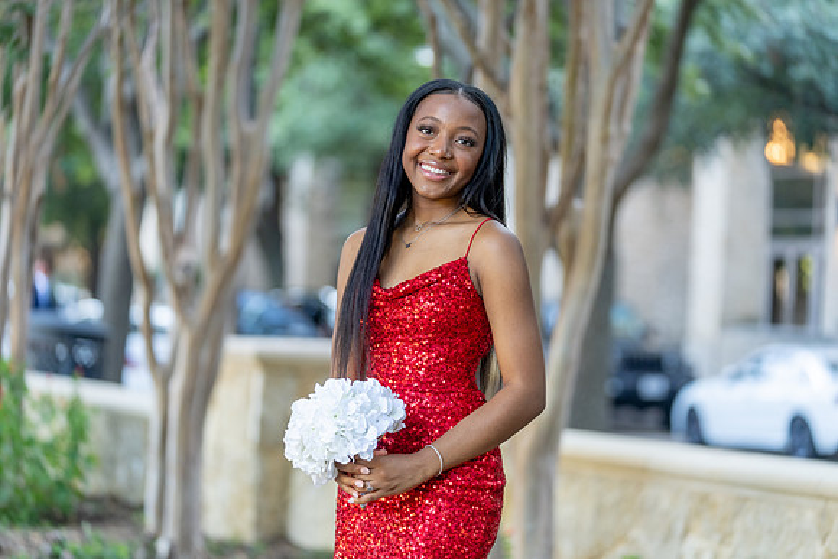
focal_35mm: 125
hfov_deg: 16.4
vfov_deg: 11.0
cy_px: 280
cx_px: 419
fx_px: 2910
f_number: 2.8
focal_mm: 125
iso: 800
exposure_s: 1/320
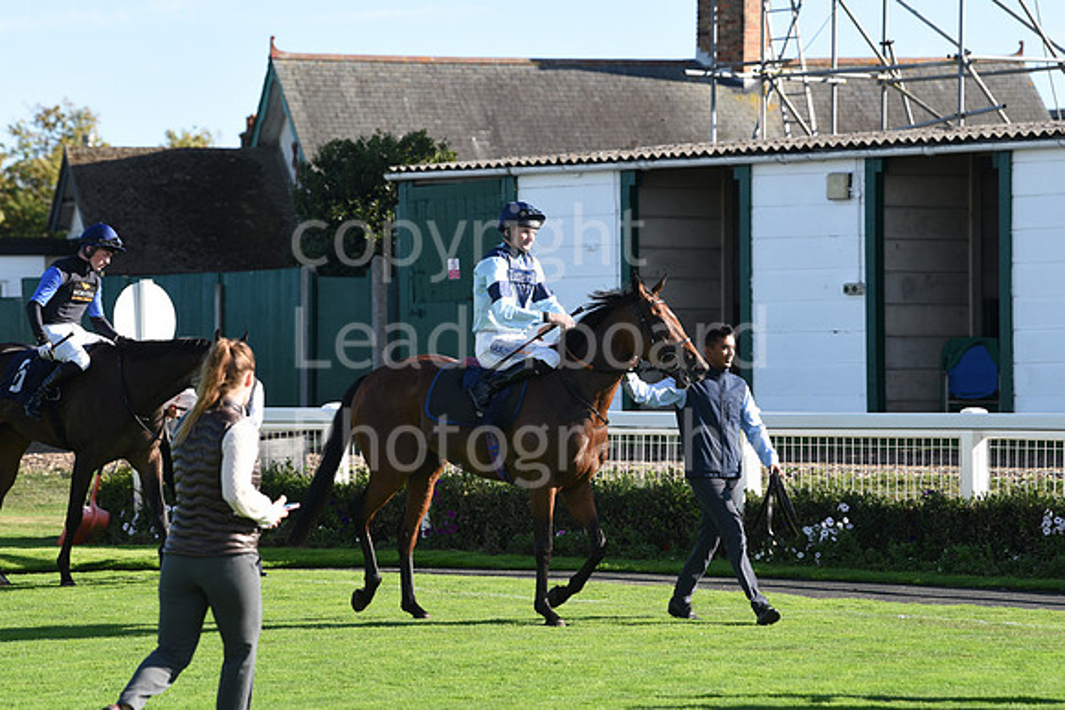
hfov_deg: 10.3
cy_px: 355
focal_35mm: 200
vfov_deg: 6.9
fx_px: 5918
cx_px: 532
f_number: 6.3
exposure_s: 1/800
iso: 400
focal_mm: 200
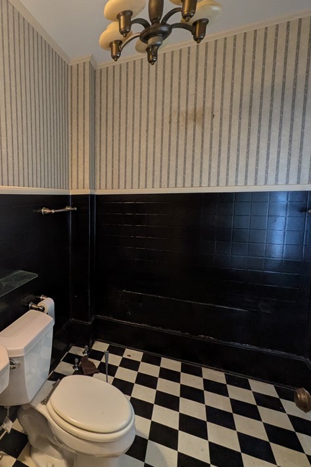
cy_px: 227
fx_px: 272
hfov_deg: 53.4
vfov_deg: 81.2
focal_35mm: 21
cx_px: 42
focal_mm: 1.83
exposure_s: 1/40
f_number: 2.2
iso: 151
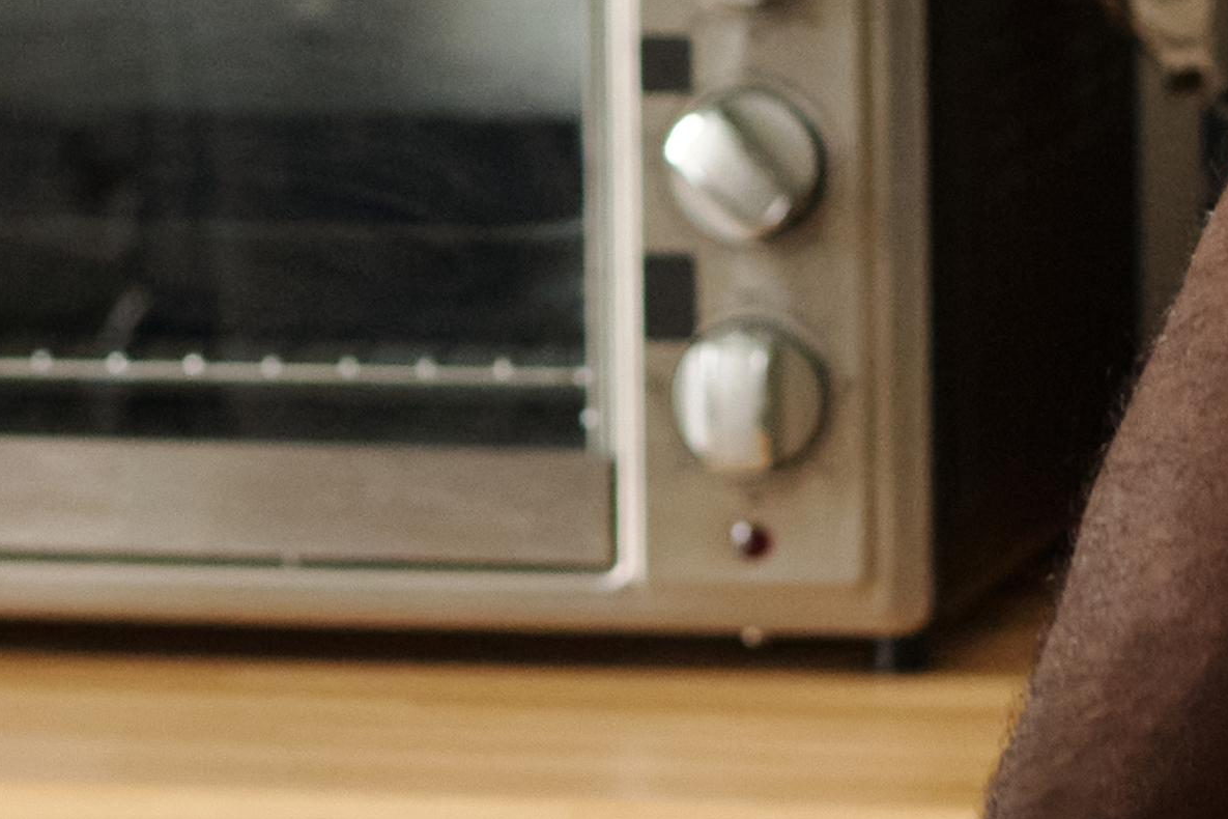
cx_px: 591
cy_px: -73
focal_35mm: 404
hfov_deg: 5.1
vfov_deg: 3.4
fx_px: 13780
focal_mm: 58
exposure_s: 1/200
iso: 1000
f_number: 3.5
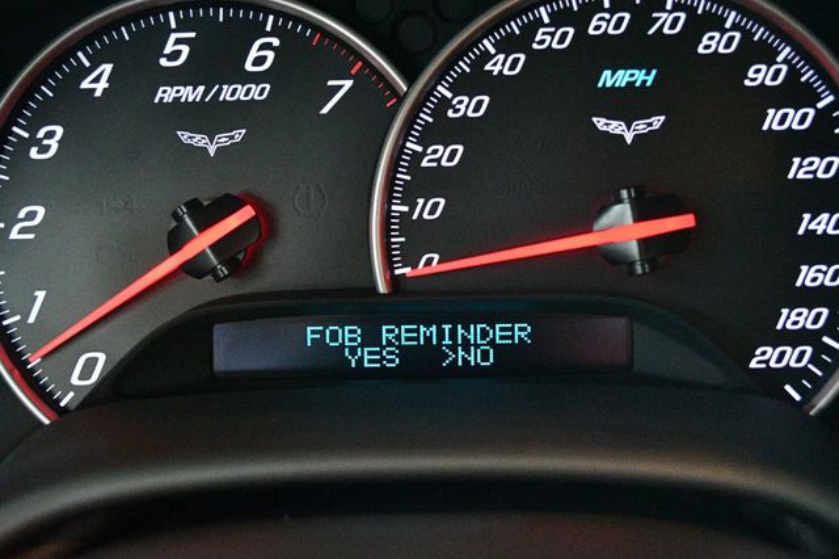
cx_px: 420
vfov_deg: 28.0
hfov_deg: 41.1
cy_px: 280
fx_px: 1118
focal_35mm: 48
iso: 12800
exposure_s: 1/60
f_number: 4.8
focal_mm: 32
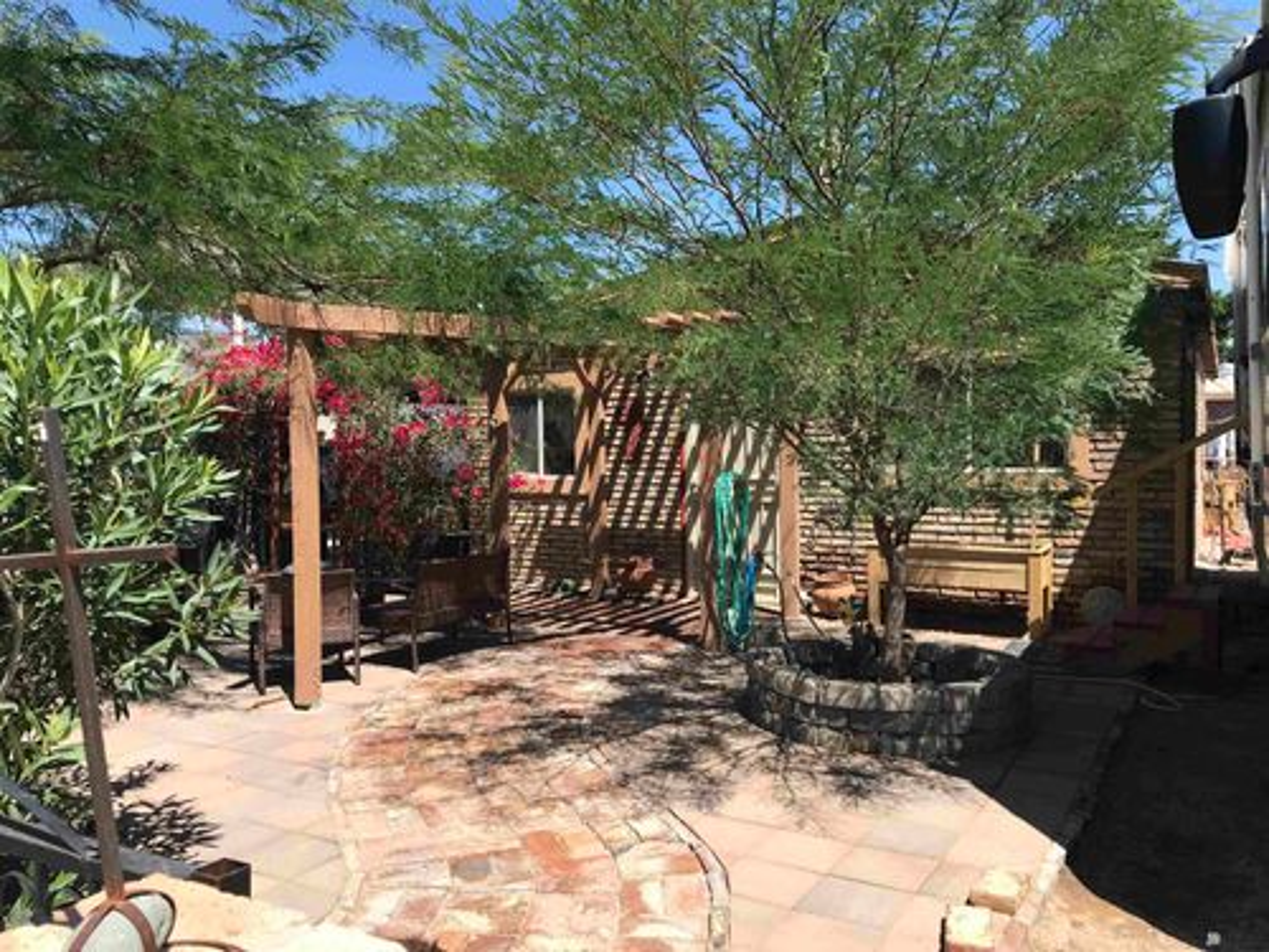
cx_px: 634
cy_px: 476
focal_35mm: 28
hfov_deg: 63.4
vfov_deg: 49.7
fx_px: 1026
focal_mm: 3.99
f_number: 1.8
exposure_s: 1/1546
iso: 20
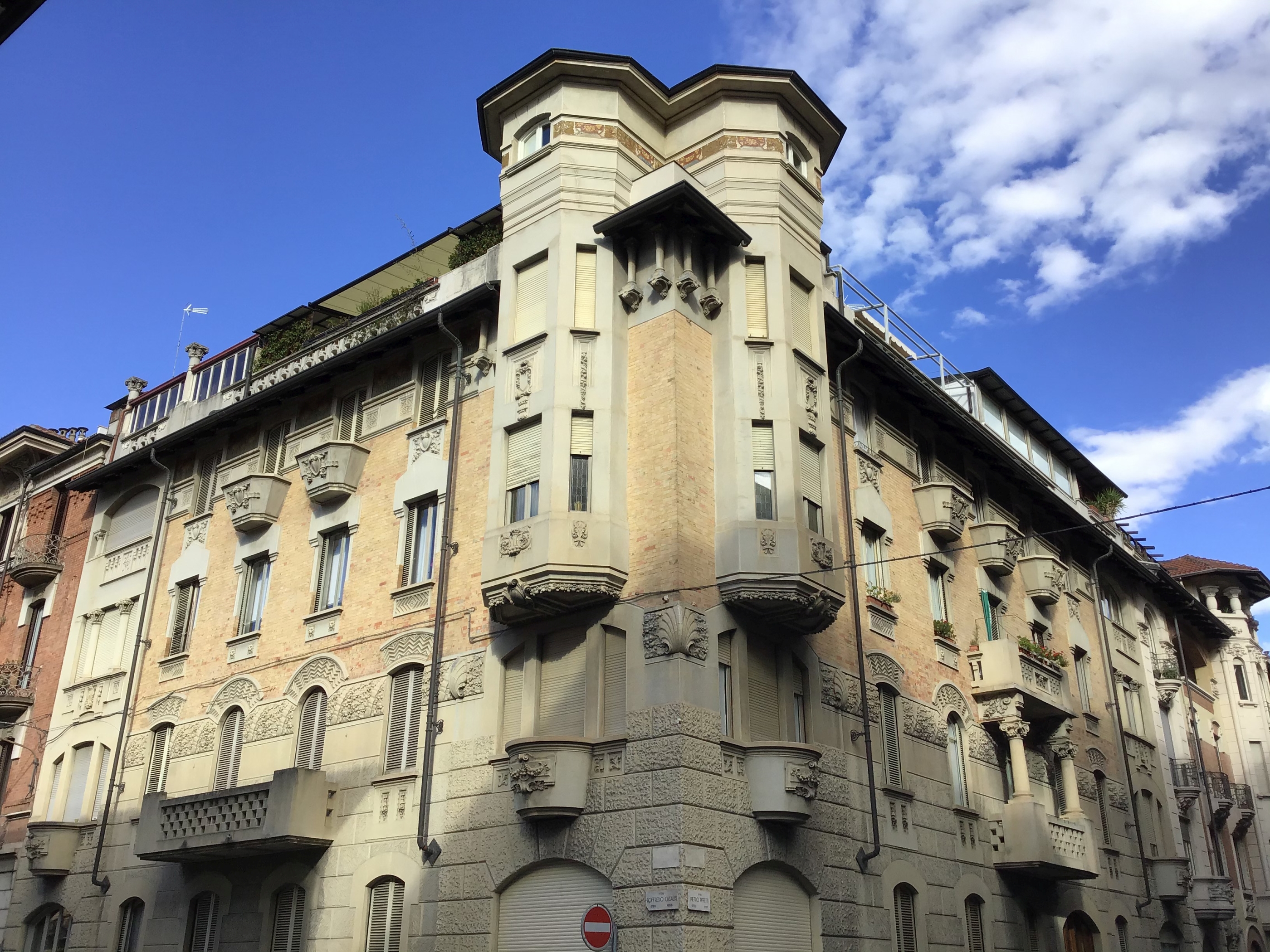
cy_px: 476
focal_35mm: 31
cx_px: 635
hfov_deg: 58.4
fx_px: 1137
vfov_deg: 45.4
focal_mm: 3.3
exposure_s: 1/604
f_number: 2.4
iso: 25
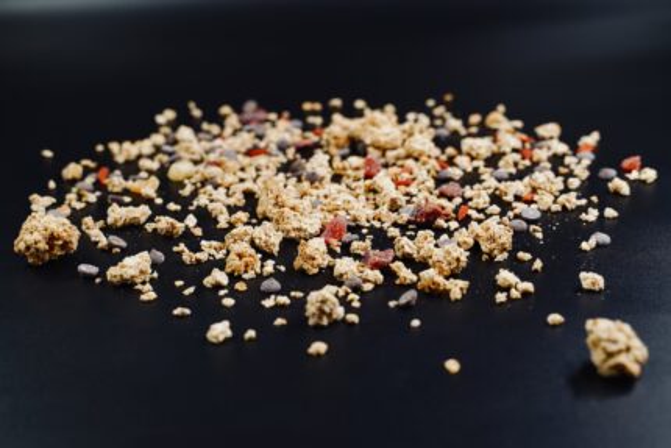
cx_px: 336
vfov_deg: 28.7
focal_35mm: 47
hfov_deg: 41.9
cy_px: 224
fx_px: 876
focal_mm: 47
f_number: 4
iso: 500
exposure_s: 1/160
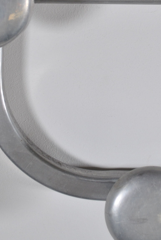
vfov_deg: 15.3
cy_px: 20
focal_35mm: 132
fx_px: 885
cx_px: 87
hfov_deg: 10.4
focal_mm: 35
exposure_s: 1/100
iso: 200
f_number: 5
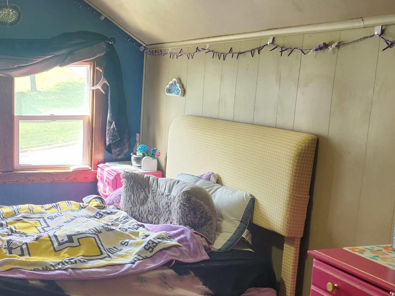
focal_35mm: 47
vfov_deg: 30.8
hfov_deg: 37.8
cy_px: 179
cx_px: 42
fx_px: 536
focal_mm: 5.4
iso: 160
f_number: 1.8
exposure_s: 1/120
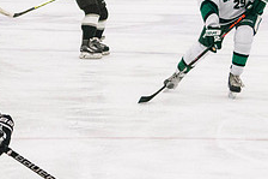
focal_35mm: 257
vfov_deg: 5.3
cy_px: 111
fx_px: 1912
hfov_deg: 7.9
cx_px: -107
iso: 5000
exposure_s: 1/1250
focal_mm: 44
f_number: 4
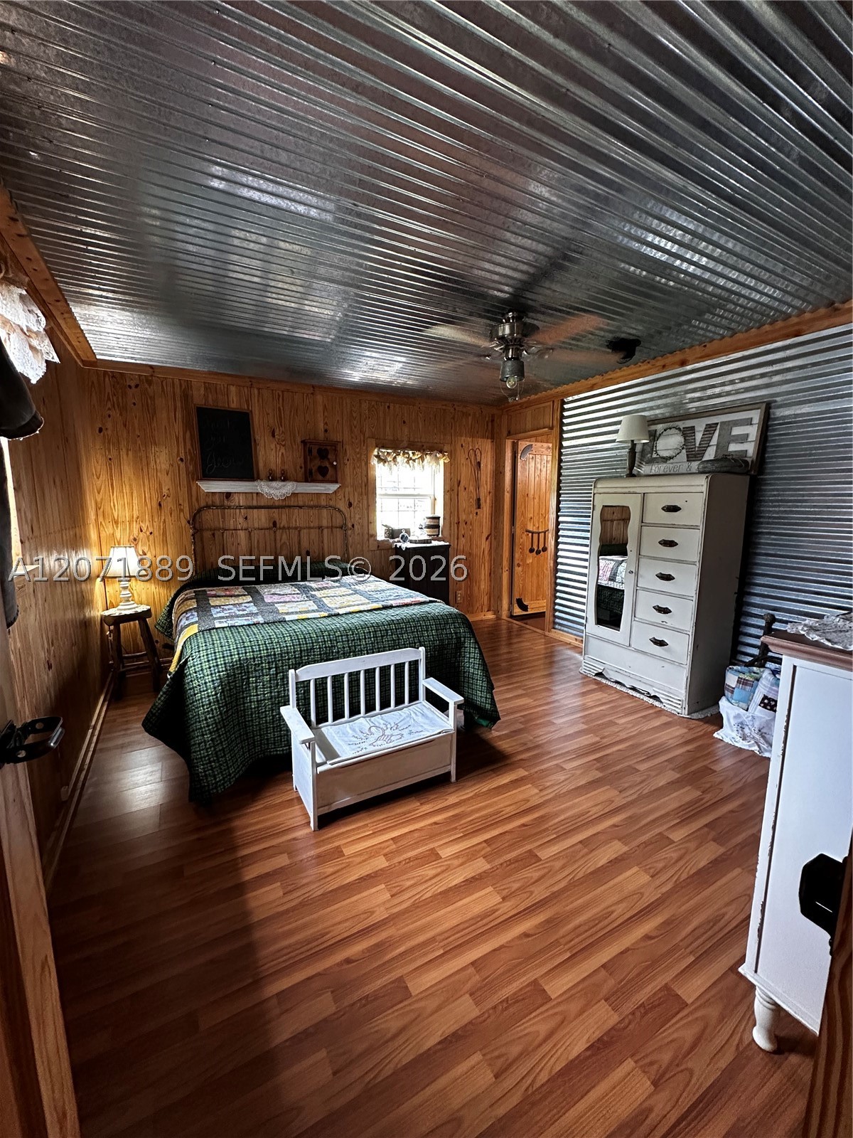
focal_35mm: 14
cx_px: 426
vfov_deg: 102.1
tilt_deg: -7.6
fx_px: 460
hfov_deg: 85.7
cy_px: 569
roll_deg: -0.7
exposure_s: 1/60
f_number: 2.2
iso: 640
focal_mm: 2.22
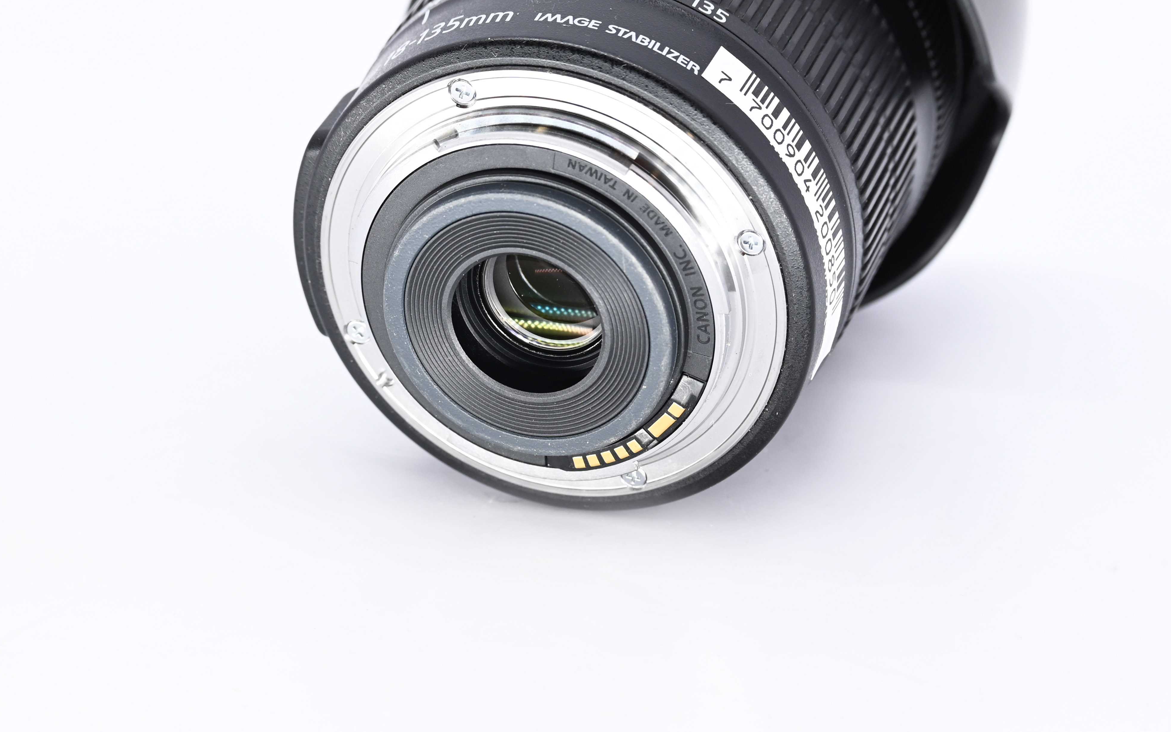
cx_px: 586
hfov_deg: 17.2
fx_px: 3862
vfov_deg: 10.8
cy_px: 352
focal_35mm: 121
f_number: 9
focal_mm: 79
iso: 500
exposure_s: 1/125
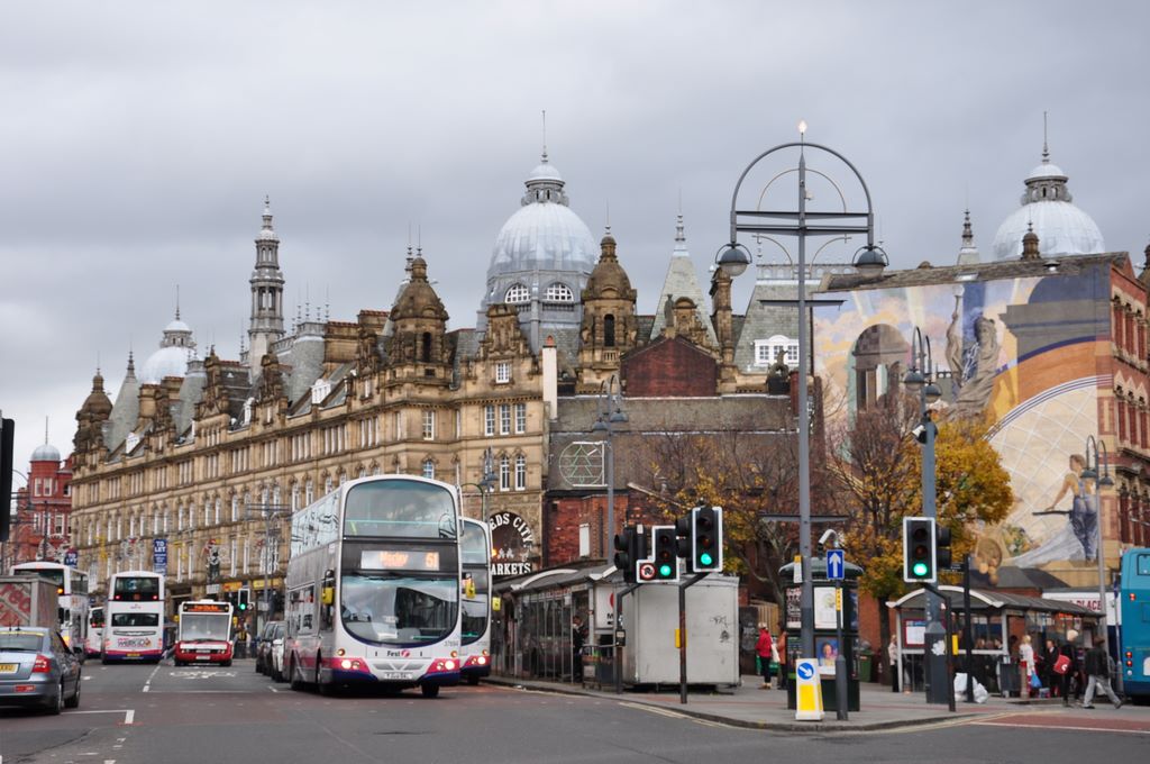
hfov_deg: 28.1
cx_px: 575
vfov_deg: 18.9
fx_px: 2297
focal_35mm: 72
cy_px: 382
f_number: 8
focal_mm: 48
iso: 200
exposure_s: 1/60
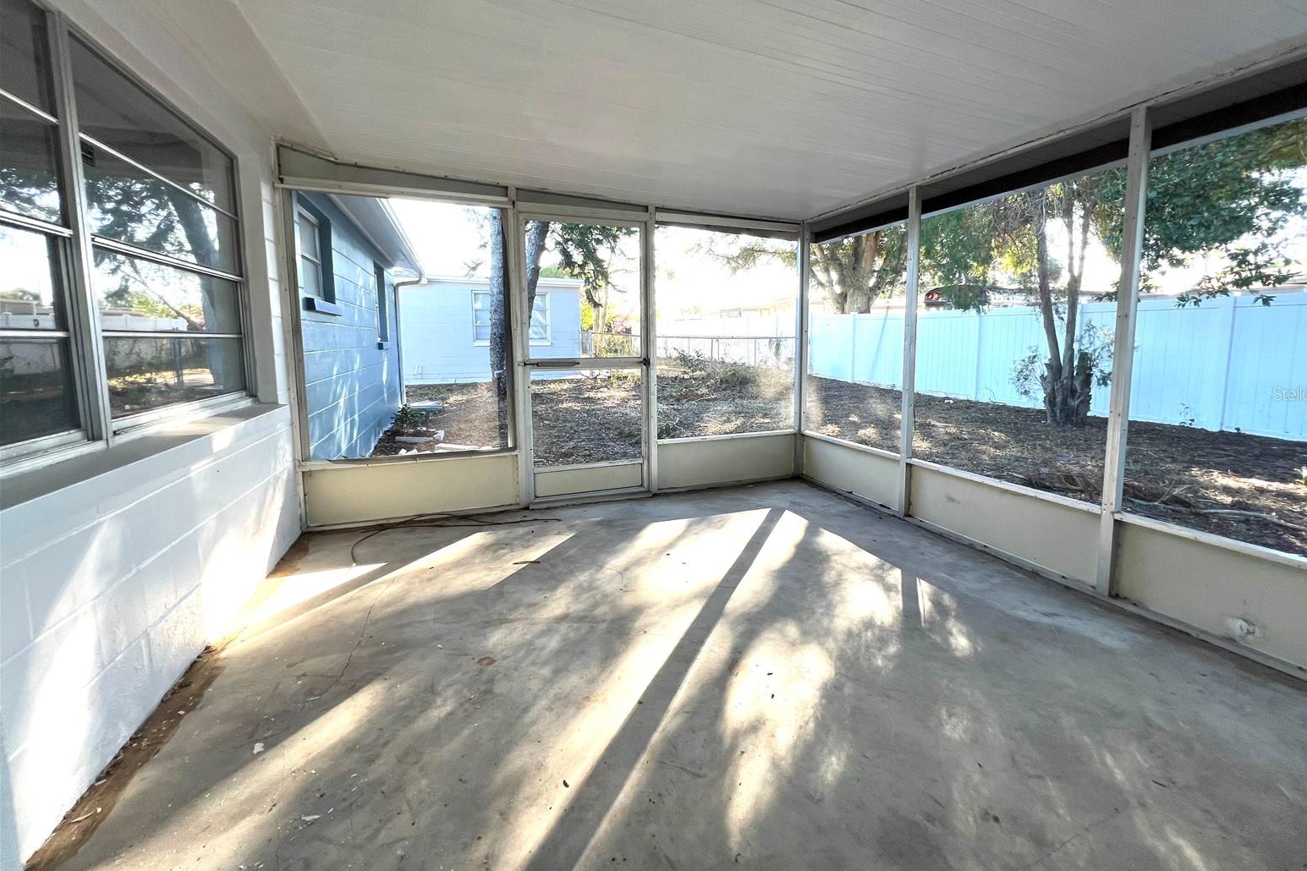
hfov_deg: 104.2
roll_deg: +0.6
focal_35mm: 14
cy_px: 393
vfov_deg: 81.0
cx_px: 676
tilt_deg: -6.3
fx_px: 508
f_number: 1.8
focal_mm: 1.57
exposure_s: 1/99
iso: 40
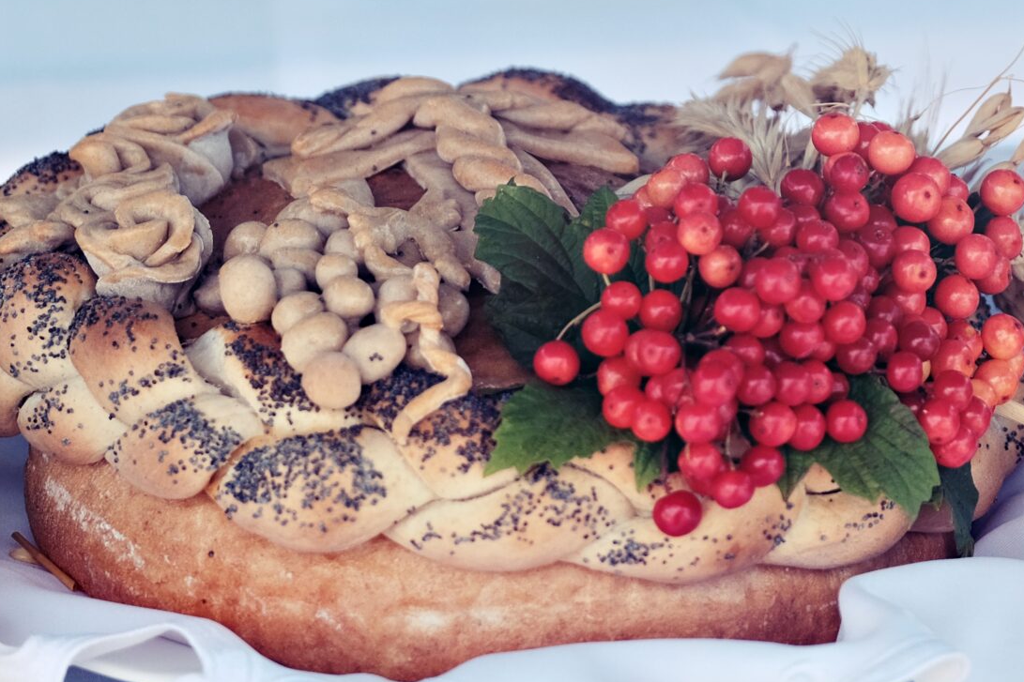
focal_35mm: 190
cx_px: 1005
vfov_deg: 7.2
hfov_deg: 10.7
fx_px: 5403
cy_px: 231
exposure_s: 1/1000
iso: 400
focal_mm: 54.1
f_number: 2.8
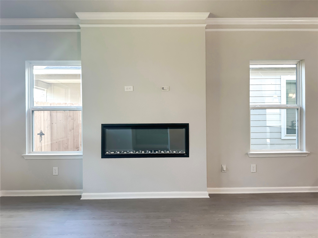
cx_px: 159
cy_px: 119
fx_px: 220
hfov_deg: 71.6
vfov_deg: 56.8
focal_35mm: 24
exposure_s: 1/120
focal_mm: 6.86
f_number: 1.78
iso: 100
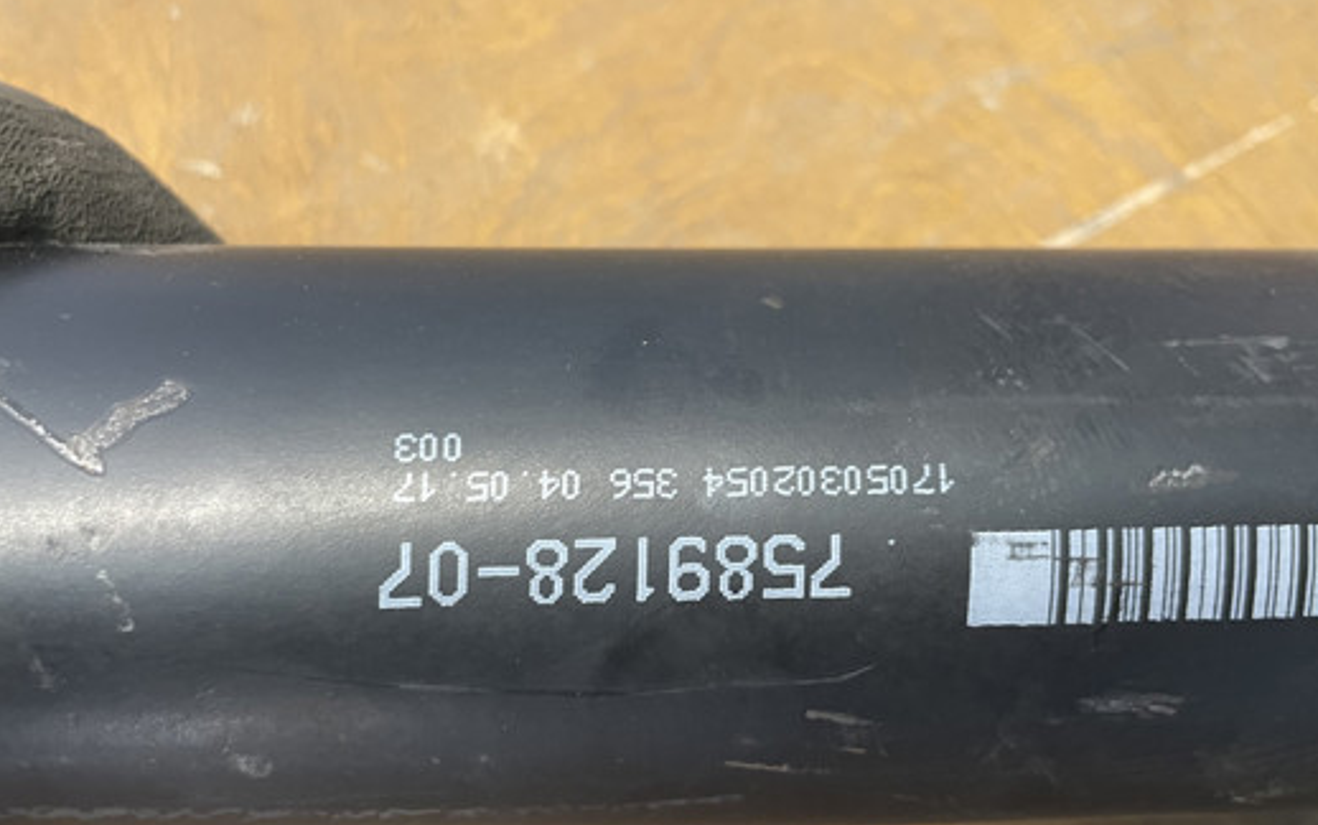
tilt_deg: -64.4
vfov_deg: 37.3
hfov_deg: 56.6
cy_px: 447
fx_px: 1222
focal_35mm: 34
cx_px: 603
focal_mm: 4.2
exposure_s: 1/50
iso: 160
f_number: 1.6
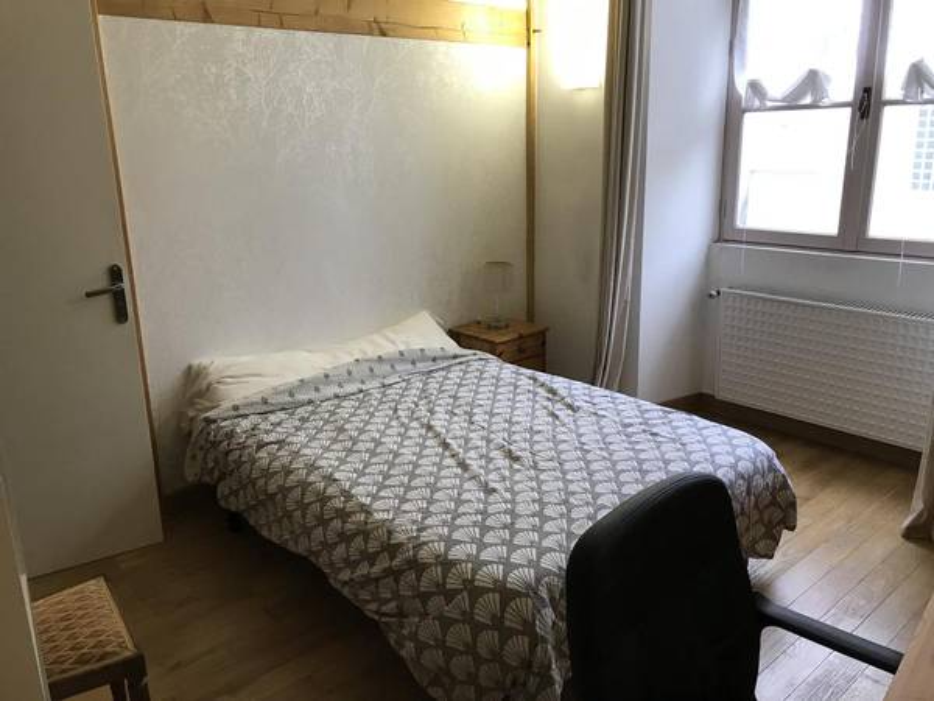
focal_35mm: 28
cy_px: 350
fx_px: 755
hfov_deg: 63.4
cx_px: 467
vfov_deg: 49.7
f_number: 1.8
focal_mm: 3.99
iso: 40
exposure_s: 1/33
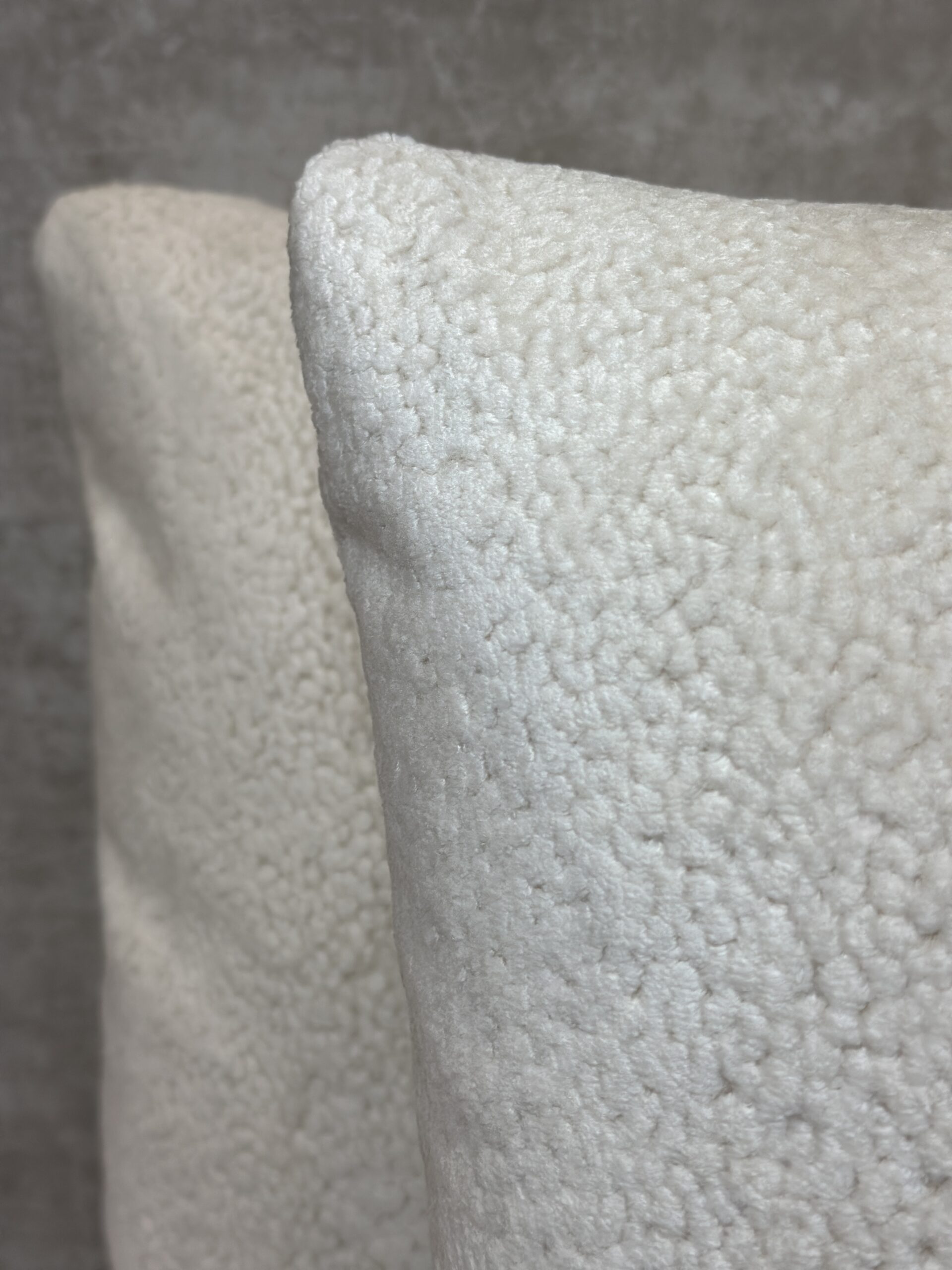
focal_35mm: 48
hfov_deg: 30.3
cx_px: 476
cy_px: 635
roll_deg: +1.0
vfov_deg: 39.7
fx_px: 1760
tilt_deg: -15.8
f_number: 1.78
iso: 80
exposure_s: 1/574
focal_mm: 6.86
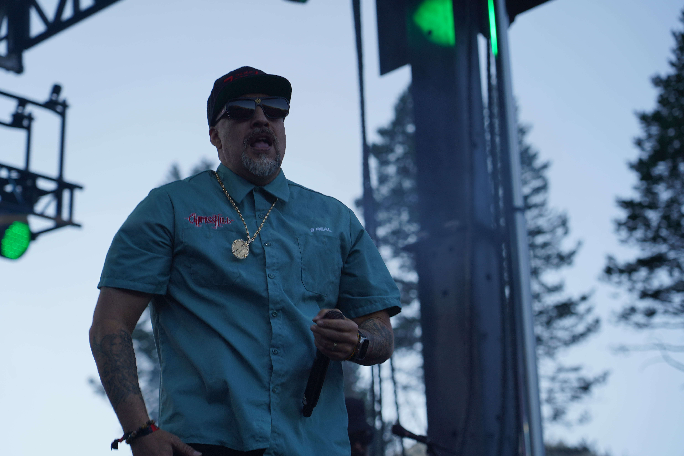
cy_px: 228
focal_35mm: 105
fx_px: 1995
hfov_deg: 19.5
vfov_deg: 13.0
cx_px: 342
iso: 100
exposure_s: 1/250
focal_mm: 105
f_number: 5
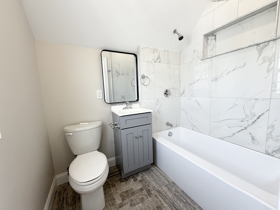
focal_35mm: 14
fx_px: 113
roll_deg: +2.4
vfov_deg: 85.7
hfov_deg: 102.1
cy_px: 105
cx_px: 140
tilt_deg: -7.4
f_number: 2.2
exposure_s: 1/121
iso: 64
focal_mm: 2.22
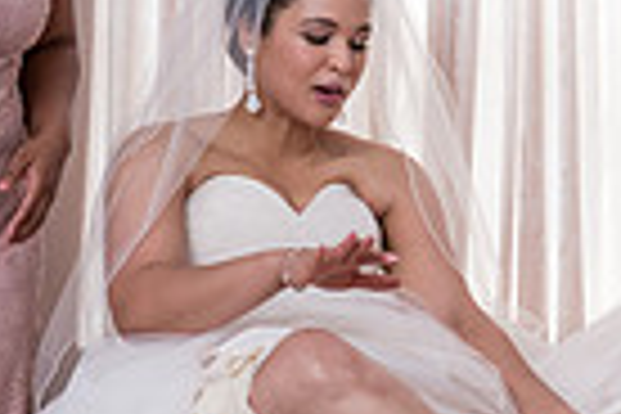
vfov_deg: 8.6
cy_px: 211
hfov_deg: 12.9
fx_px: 2743
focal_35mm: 159
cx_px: 333
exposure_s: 1/160
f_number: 6.3
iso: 1250
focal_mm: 35
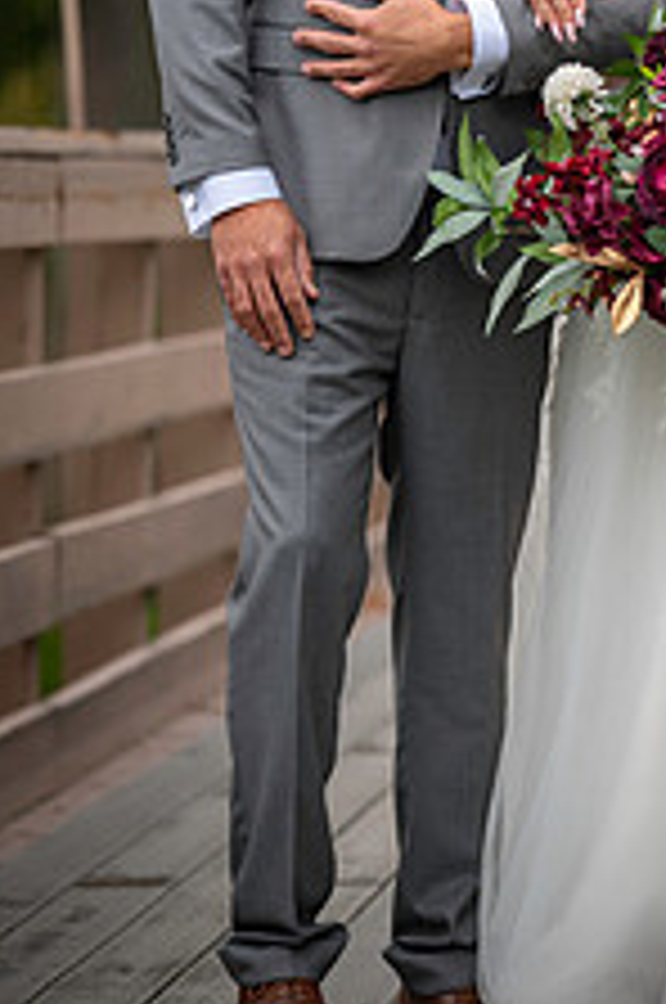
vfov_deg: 7.0
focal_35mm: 293
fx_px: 8155
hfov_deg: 4.7
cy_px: 72
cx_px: 619
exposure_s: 1/125
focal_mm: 145
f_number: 3.2
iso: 80
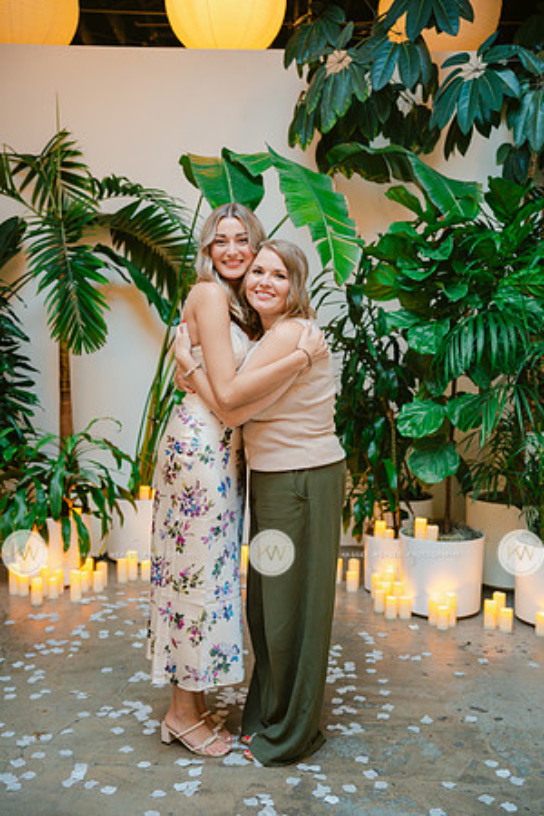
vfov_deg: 47.2
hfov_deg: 32.5
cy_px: 408
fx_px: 934
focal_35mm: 41
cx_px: 272
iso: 1250
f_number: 2.8
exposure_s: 1/250
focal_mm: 41.2
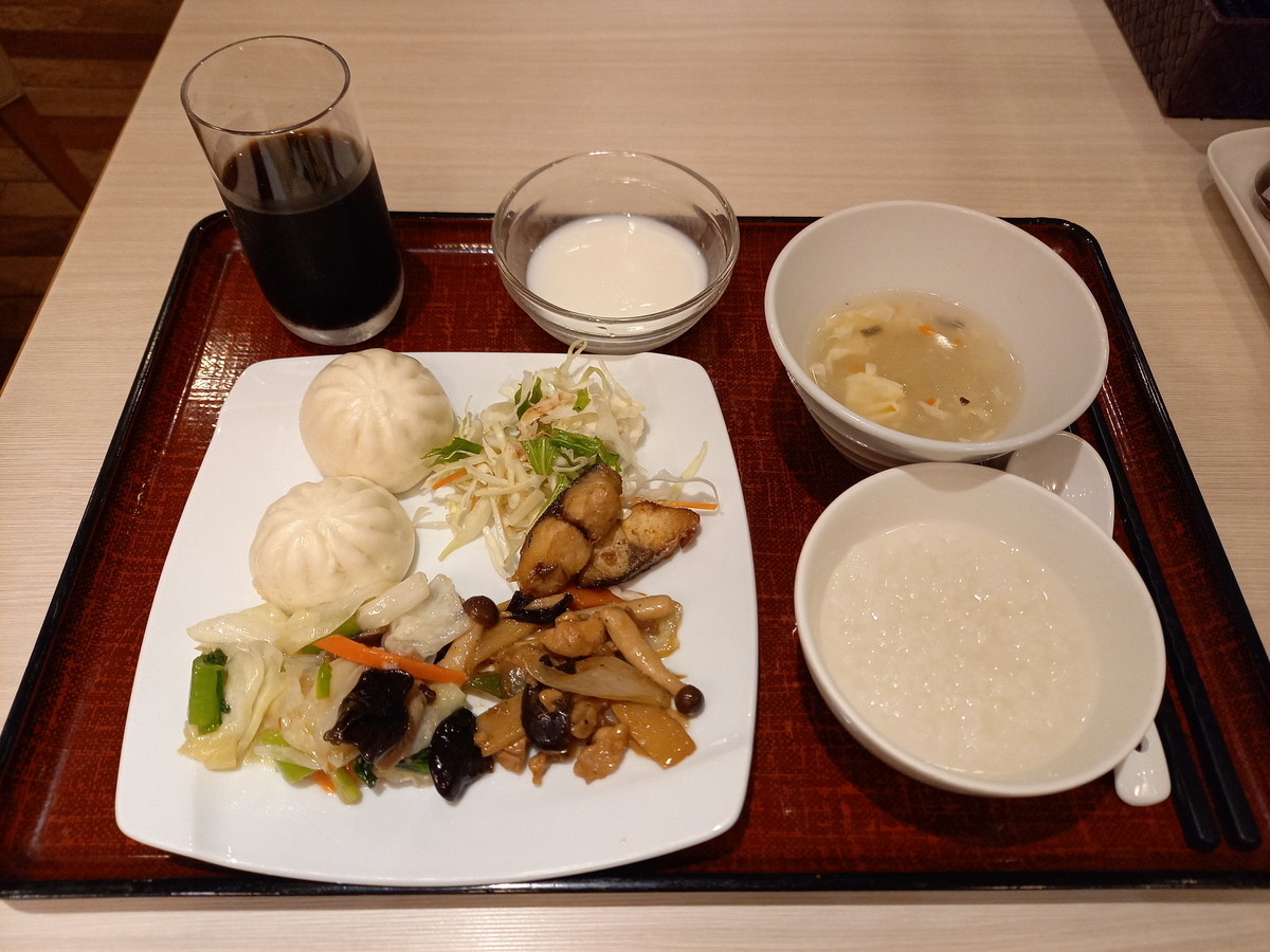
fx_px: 917
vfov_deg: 54.9
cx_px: 635
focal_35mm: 25
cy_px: 476
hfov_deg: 69.4
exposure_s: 1/50
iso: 200
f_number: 2
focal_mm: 4.6
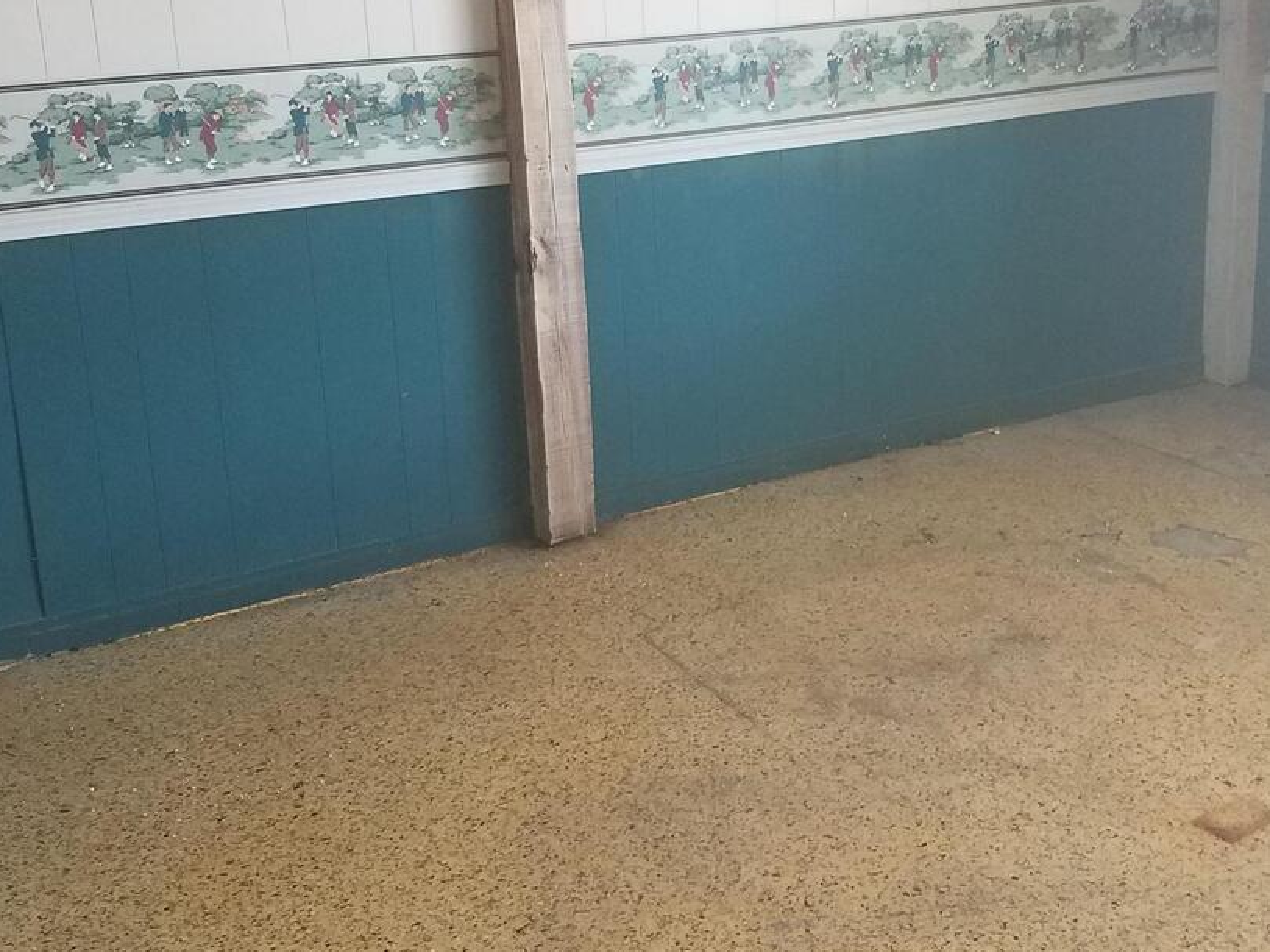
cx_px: 713
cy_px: 331
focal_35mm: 46
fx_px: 1687
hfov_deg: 41.2
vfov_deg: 31.3
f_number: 1.7
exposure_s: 1/40
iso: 160
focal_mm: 4.2
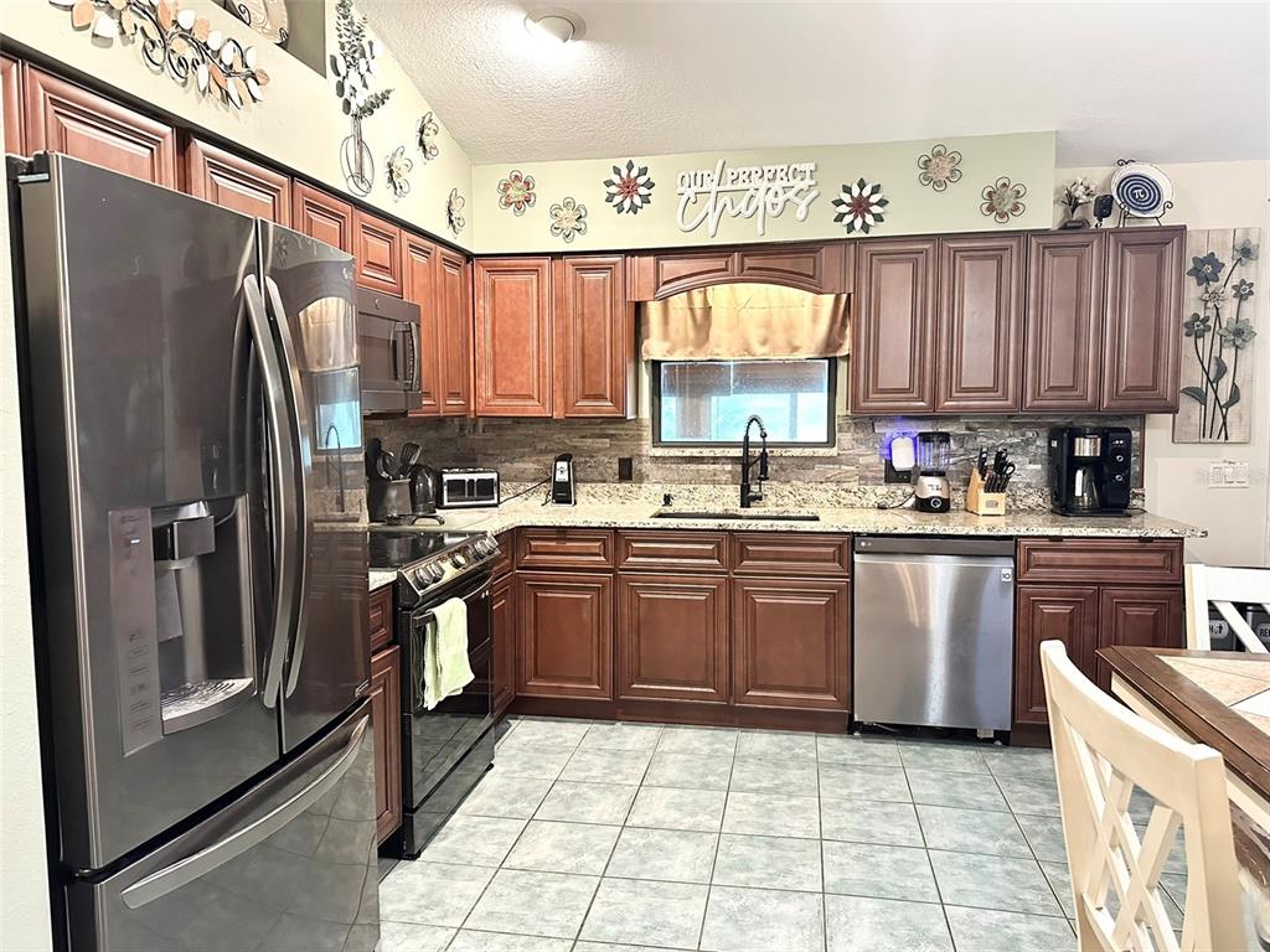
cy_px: 476
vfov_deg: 56.8
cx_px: 635
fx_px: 881
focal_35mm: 24
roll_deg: -0.1
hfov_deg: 71.6
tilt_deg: -4.0
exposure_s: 1/60
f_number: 1.78
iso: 640
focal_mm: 6.86
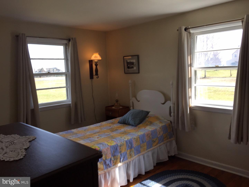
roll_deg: +1.0
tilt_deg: -6.7
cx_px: 124
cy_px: 94
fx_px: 209
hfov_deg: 61.7
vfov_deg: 48.2
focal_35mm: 29
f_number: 2.2
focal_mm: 4.15
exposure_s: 1/237
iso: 32
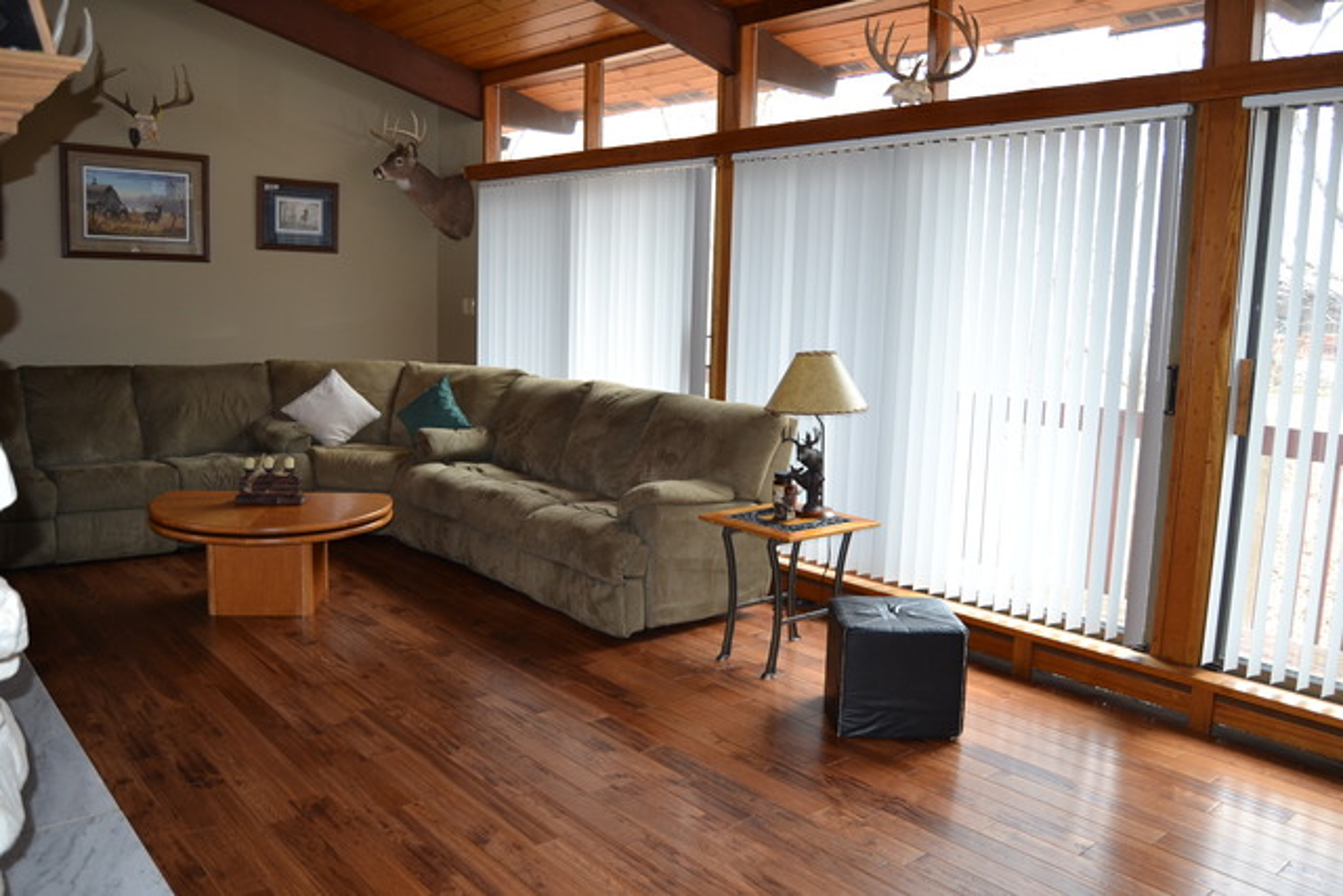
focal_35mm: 27
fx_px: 1007
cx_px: 672
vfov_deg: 48.0
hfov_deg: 67.4
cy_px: 448
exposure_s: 1/60
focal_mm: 18
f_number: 4
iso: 400
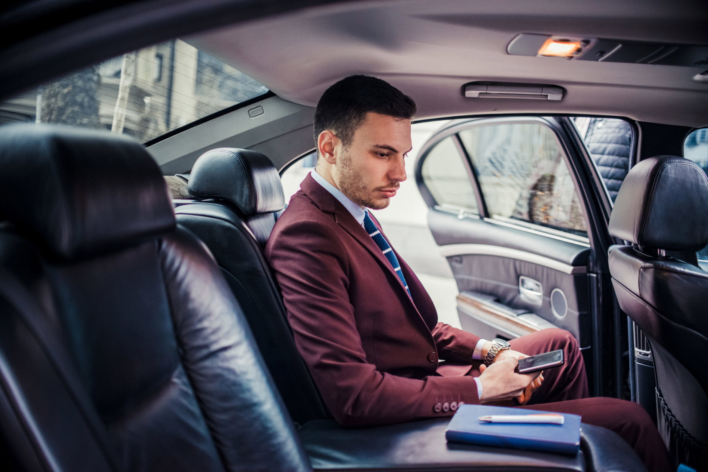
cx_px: 354
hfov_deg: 54.4
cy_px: 236
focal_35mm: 35
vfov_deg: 37.9
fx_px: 689
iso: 800
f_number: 1.8
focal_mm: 35
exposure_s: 1/125
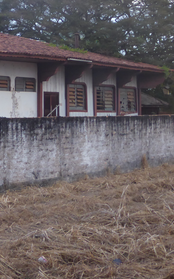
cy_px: 111
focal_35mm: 93
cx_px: -67
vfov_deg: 22.3
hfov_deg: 13.4
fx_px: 705
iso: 250
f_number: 3.9
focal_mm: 7.8
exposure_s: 1/60
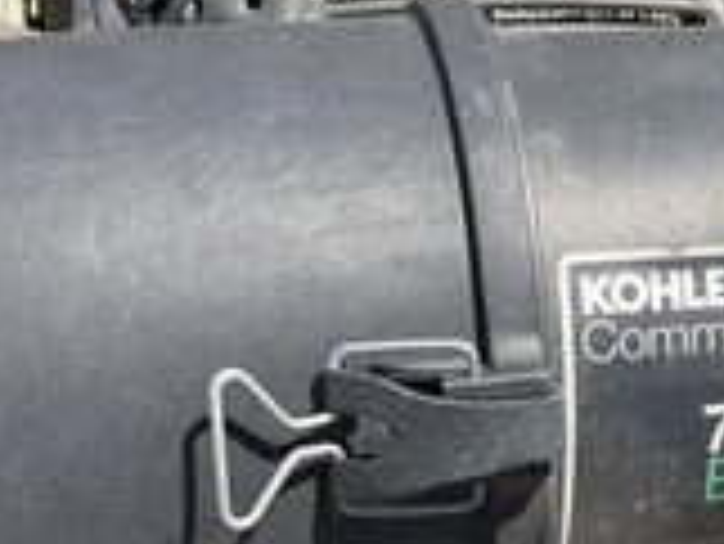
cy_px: 288
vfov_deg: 20.5
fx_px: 1507
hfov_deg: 25.5
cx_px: 742
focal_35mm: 72
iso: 25
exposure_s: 1/869
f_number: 1.8
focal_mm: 3
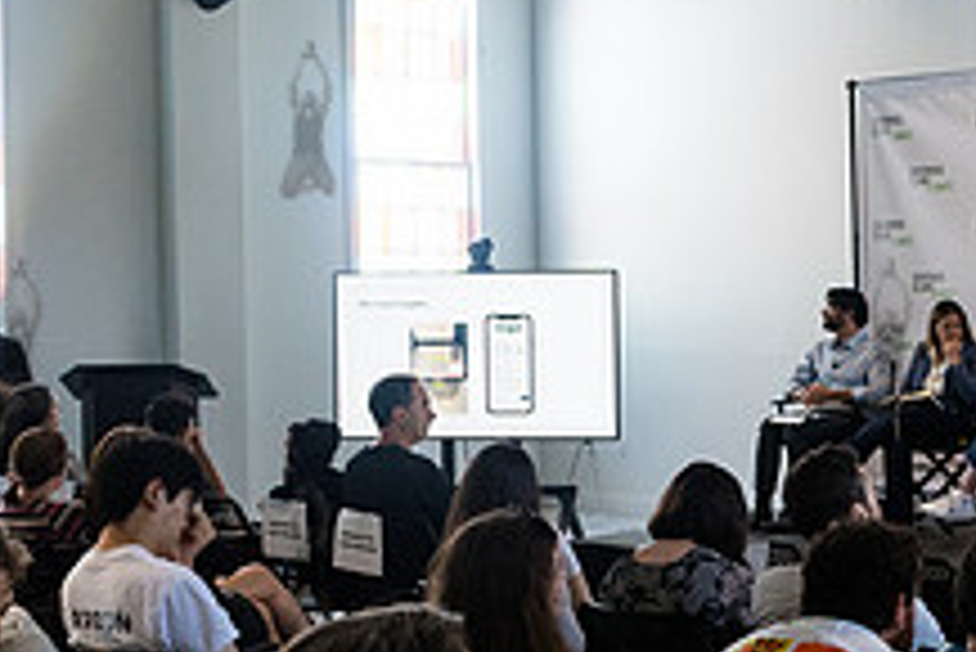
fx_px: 1763
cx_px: 886
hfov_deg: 29.6
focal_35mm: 65
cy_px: 335
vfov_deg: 21.0
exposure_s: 1/400
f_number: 4
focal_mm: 24
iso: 4000
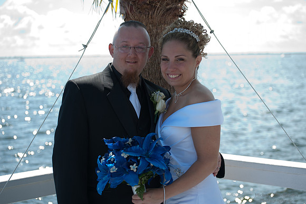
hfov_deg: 28.9
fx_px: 595
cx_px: 153
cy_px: 102
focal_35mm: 70
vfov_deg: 19.4
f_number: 4.5
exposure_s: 1/500
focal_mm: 70
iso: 250
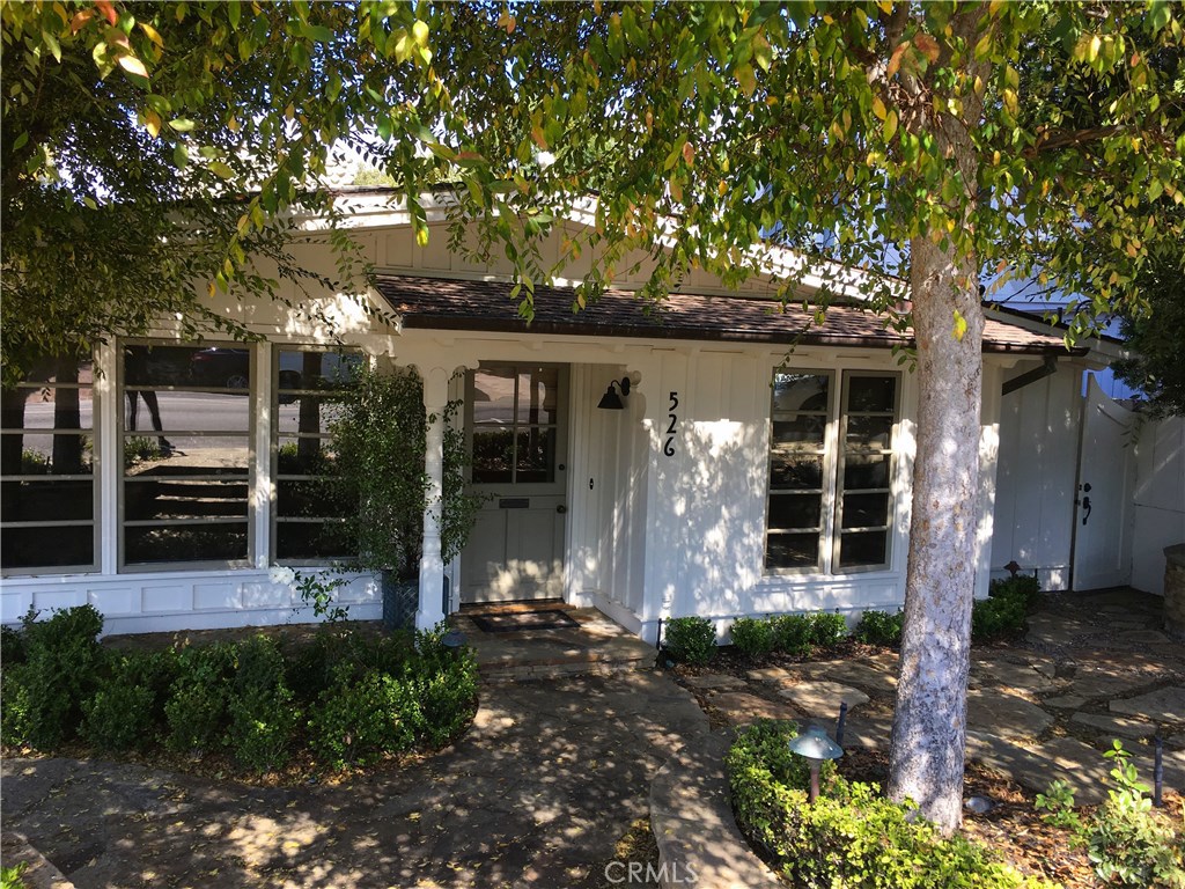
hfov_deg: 61.7
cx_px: 592
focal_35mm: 29
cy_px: 444
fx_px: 993
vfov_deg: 48.2
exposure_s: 1/301
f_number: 2.2
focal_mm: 4.15
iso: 25
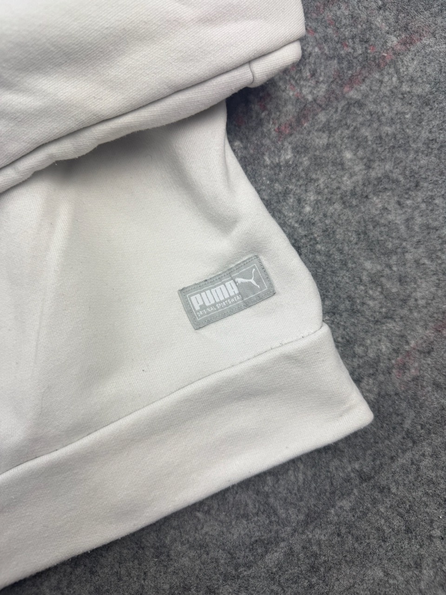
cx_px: 223
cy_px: 298
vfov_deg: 71.6
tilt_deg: -63.4
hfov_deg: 56.8
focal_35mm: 24
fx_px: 412
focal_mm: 6.76
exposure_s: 1/155
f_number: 1.78
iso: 64
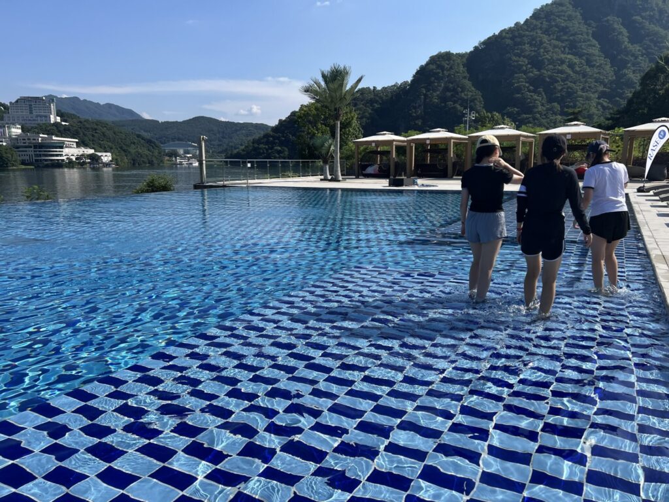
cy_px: 251
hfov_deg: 67.3
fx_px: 502
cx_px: 334
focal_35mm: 26
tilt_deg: -10.7
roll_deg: -0.1
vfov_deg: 53.1
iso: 50
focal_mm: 5.7
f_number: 1.5
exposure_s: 1/4630
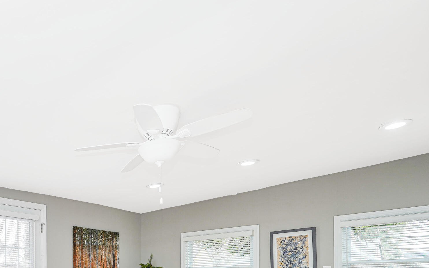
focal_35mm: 33
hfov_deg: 49.8
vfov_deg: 34.1
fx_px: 386
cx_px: 22
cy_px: 282
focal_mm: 16
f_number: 5
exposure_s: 1/30
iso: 50
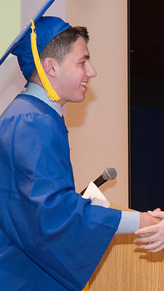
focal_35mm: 210
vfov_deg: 10.3
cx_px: 159
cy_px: 171
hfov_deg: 5.8
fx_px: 1621
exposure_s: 1/80
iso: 2000
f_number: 5.3
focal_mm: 90
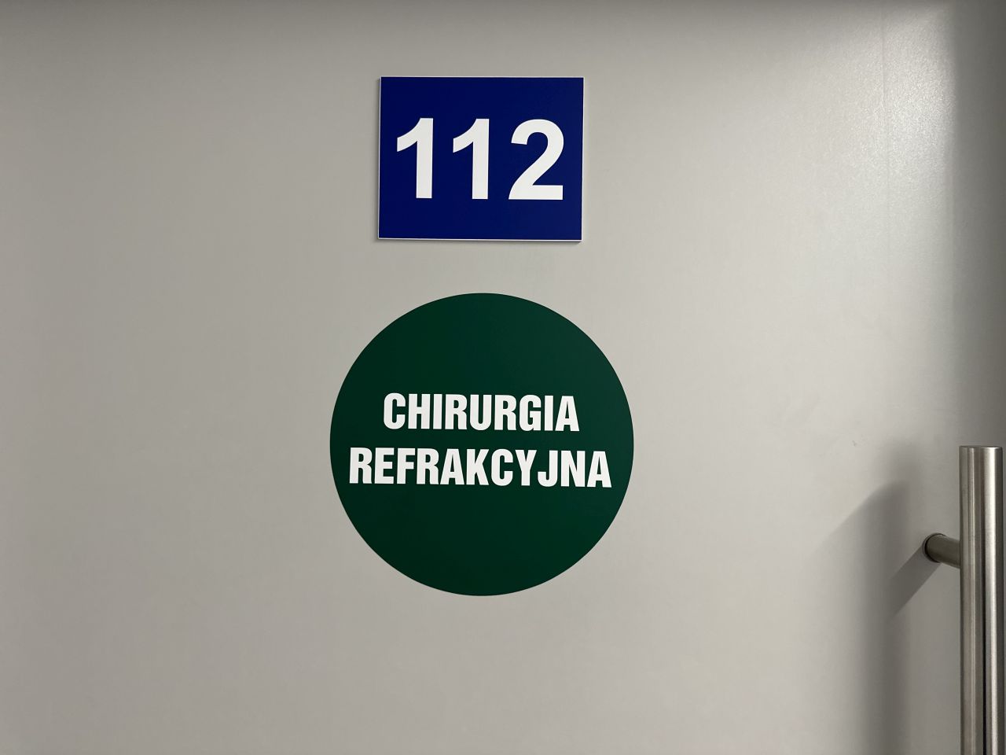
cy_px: 378
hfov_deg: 71.6
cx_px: 503
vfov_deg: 56.8
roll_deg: +0.1
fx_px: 697
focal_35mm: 24
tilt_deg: +2.5
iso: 250
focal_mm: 6.86
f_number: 1.78
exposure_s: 1/73
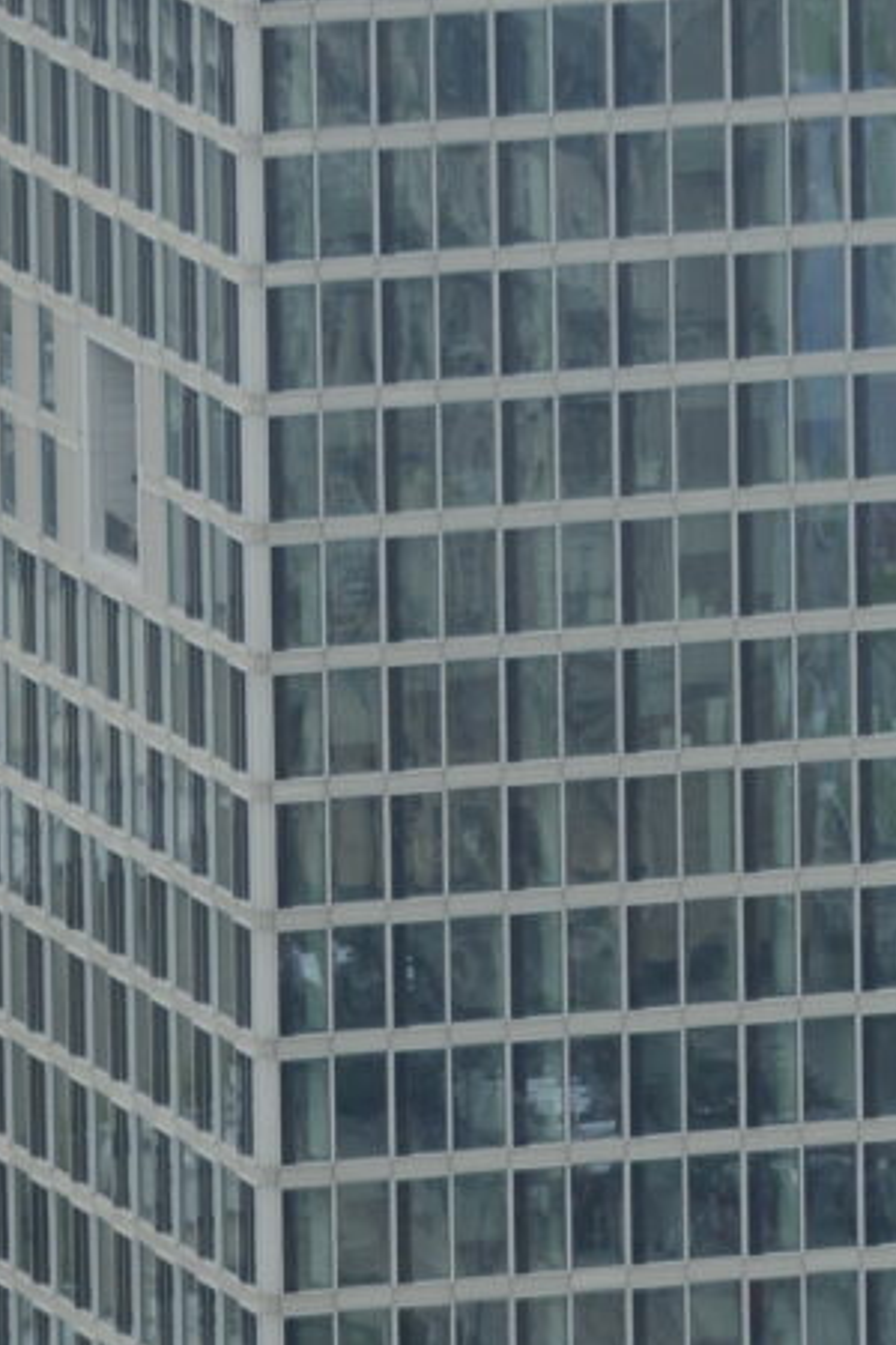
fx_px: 35053
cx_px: 1035
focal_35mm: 939
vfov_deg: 2.2
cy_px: 977
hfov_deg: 1.5
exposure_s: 1/1600
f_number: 4
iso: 450
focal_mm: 165
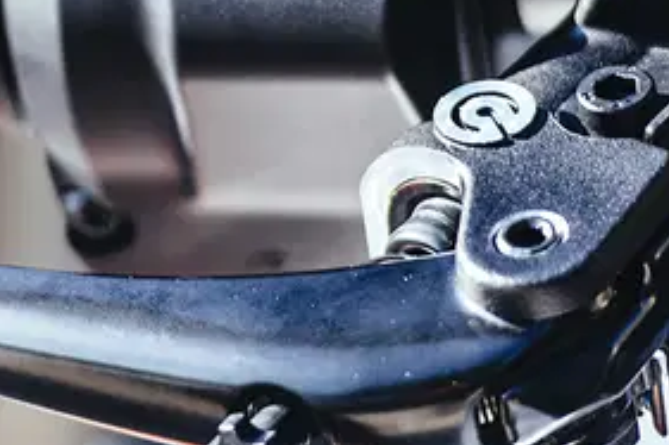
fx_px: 15879
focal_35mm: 855
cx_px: 17
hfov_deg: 2.4
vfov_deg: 1.6
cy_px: -108
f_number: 3.2
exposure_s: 1/250
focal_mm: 200
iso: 64
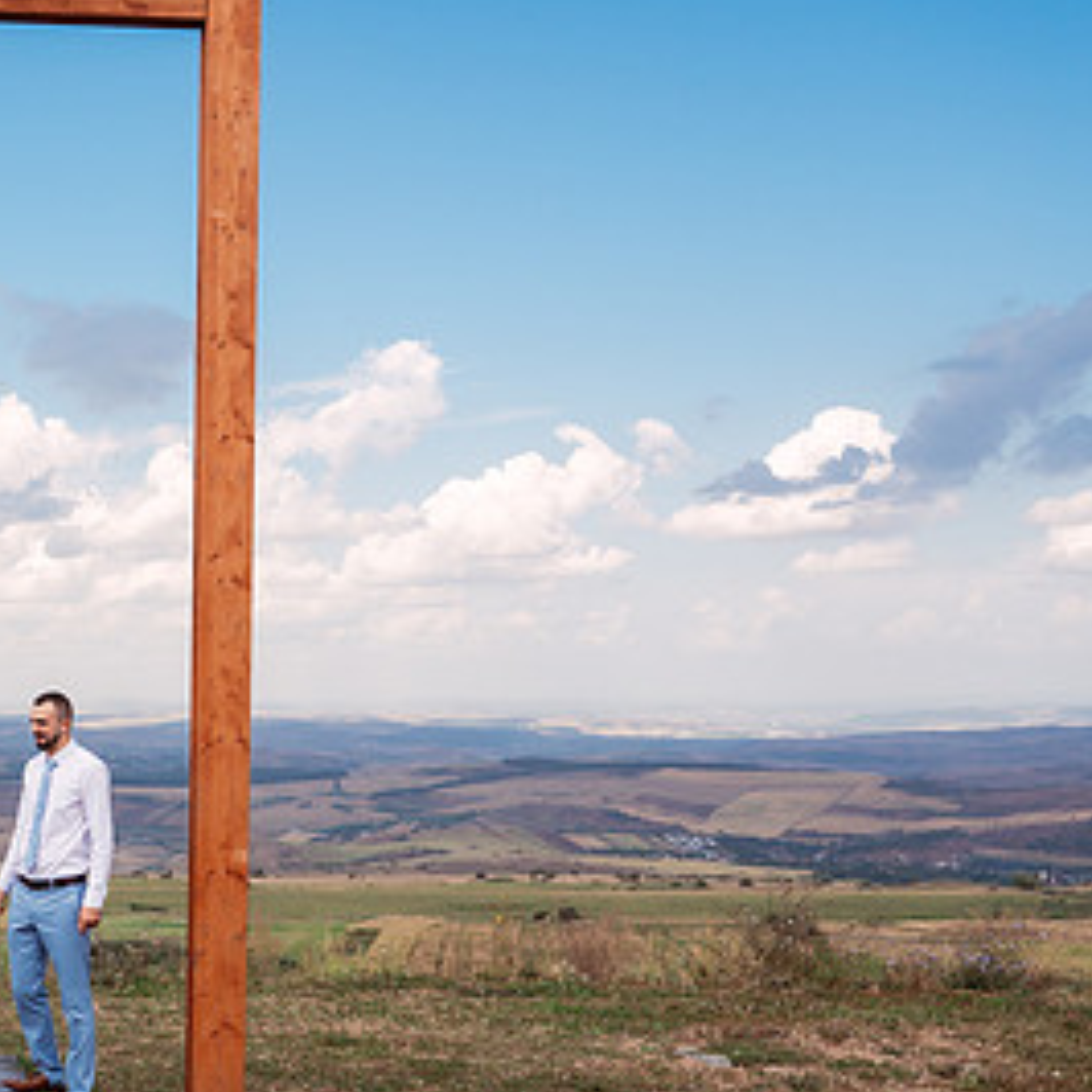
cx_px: -48
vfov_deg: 30.7
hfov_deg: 28.7
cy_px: 782
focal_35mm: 55
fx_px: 1963
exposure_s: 1/640
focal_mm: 28
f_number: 4.5
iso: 250
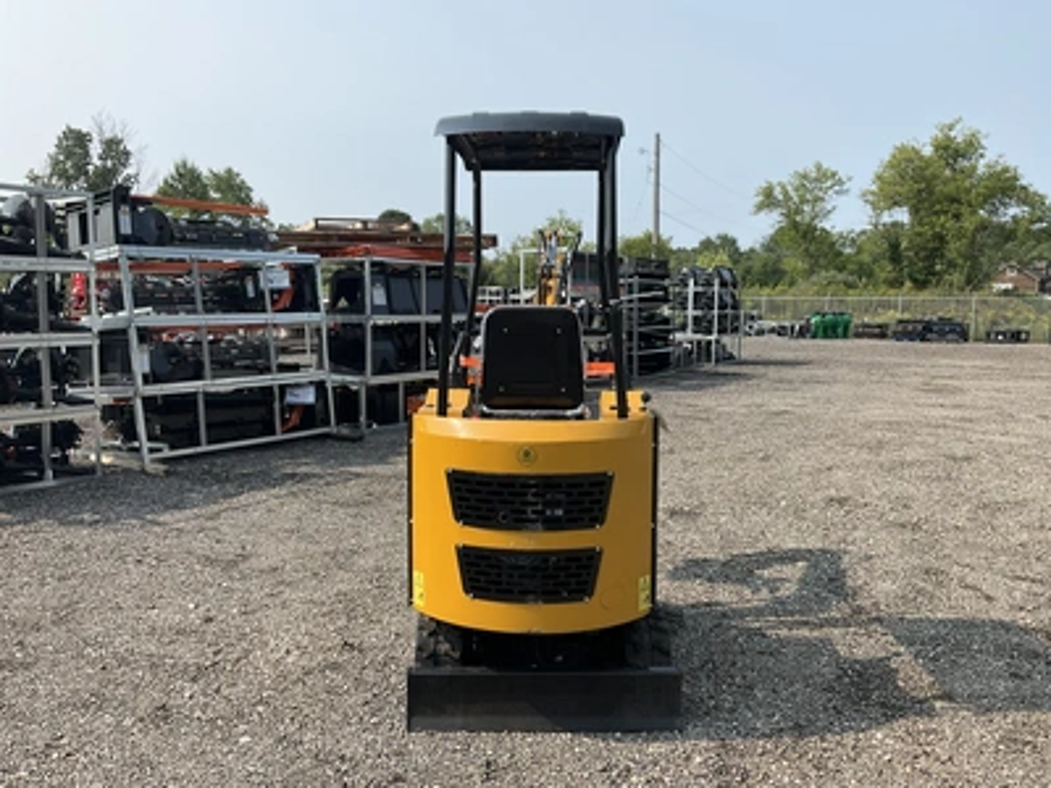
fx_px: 880
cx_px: 526
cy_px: 394
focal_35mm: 29
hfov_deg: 61.7
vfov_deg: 48.2
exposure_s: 1/1577
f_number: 1.8
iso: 25
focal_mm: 3
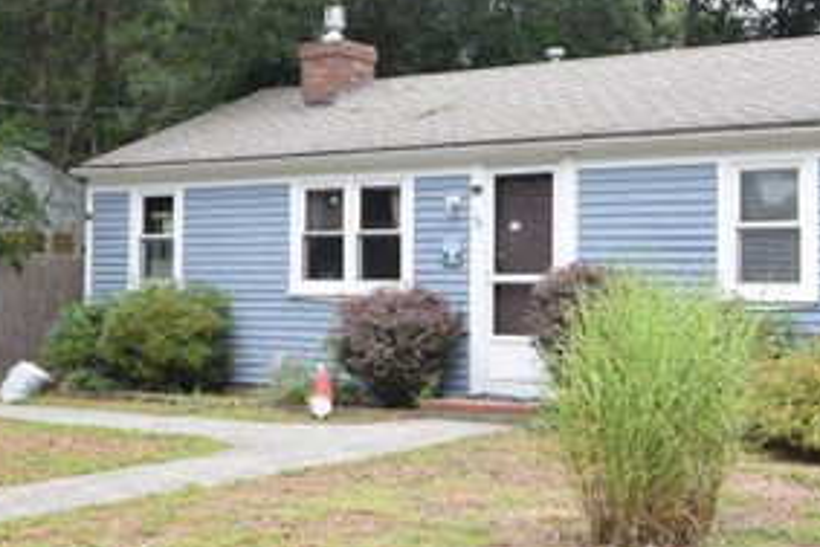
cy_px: 217
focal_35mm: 53
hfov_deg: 37.1
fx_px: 1208
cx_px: 542
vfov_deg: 25.5
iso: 320
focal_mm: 20
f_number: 8
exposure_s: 1/250
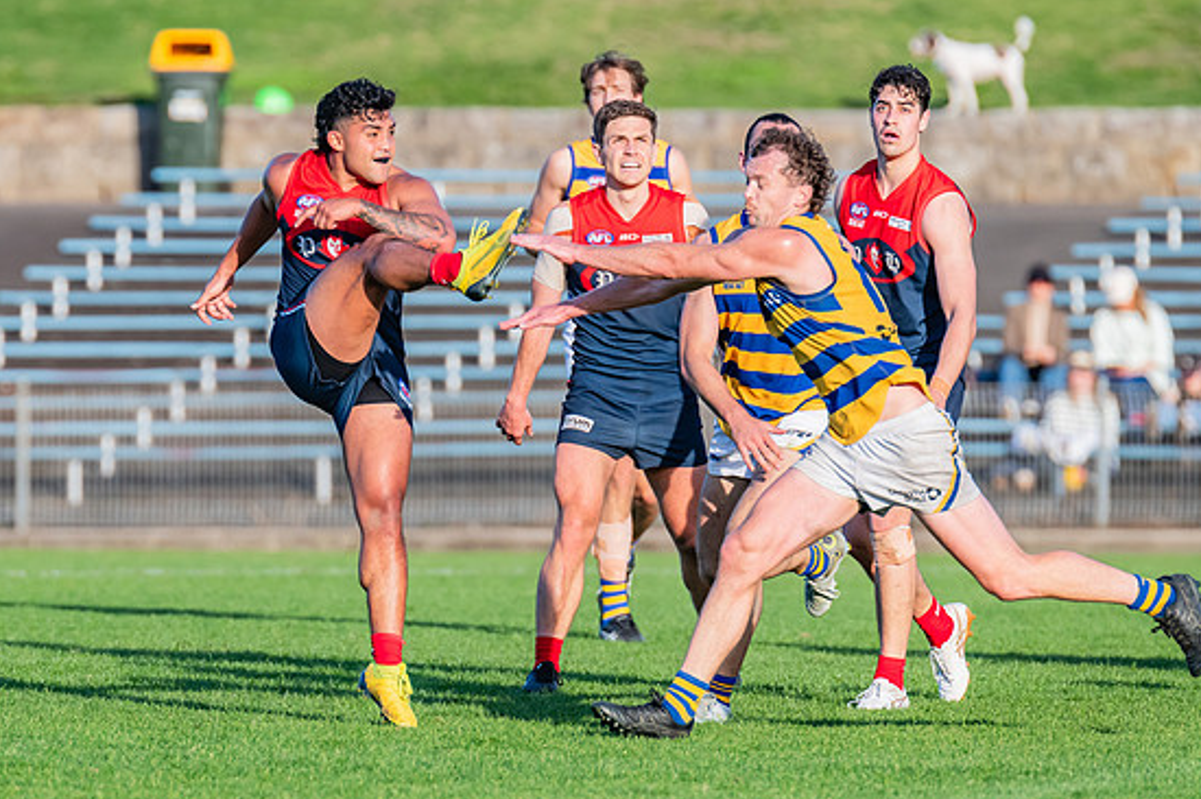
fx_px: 19370
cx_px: 333
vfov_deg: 2.4
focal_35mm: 581
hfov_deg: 3.6
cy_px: 371
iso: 800
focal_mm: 380
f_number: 5.6
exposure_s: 1/1600
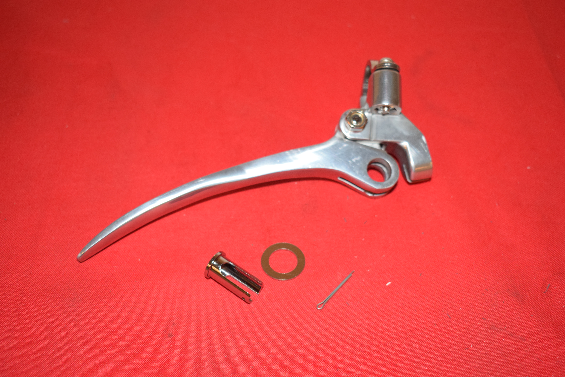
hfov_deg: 42.3
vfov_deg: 29.0
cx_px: 282
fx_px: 730
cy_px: 188
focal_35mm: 46
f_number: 5
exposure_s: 1/200
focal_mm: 31
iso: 1250
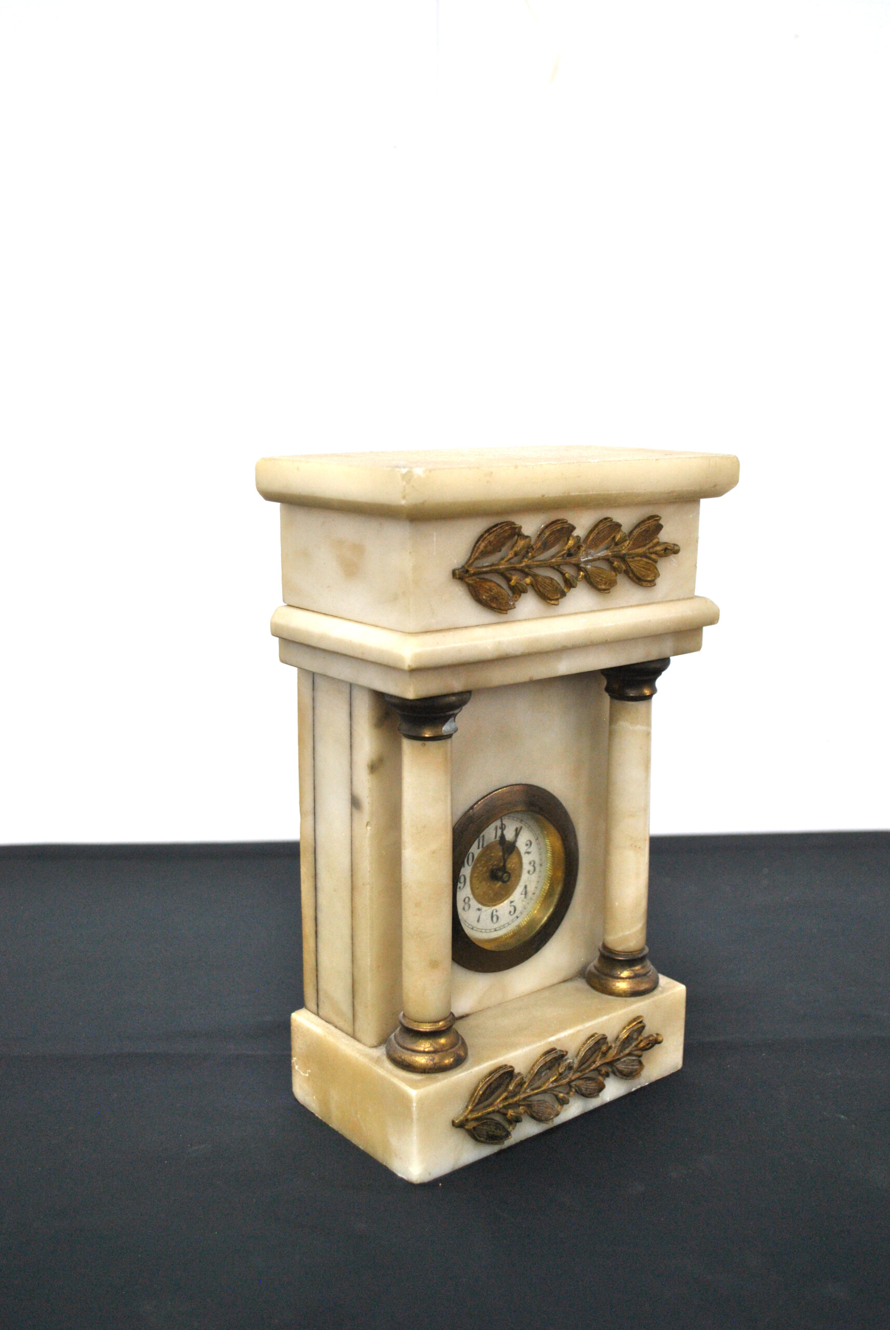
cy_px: 665
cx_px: 445
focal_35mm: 36
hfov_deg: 37.0
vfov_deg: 53.1
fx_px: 1331
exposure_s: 1/30
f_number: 4
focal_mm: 24
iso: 400
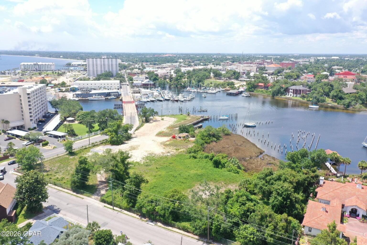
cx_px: 184
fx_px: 285
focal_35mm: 28
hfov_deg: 65.5
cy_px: 122
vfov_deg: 46.4
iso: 100
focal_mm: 10.26
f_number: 5
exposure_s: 1/320
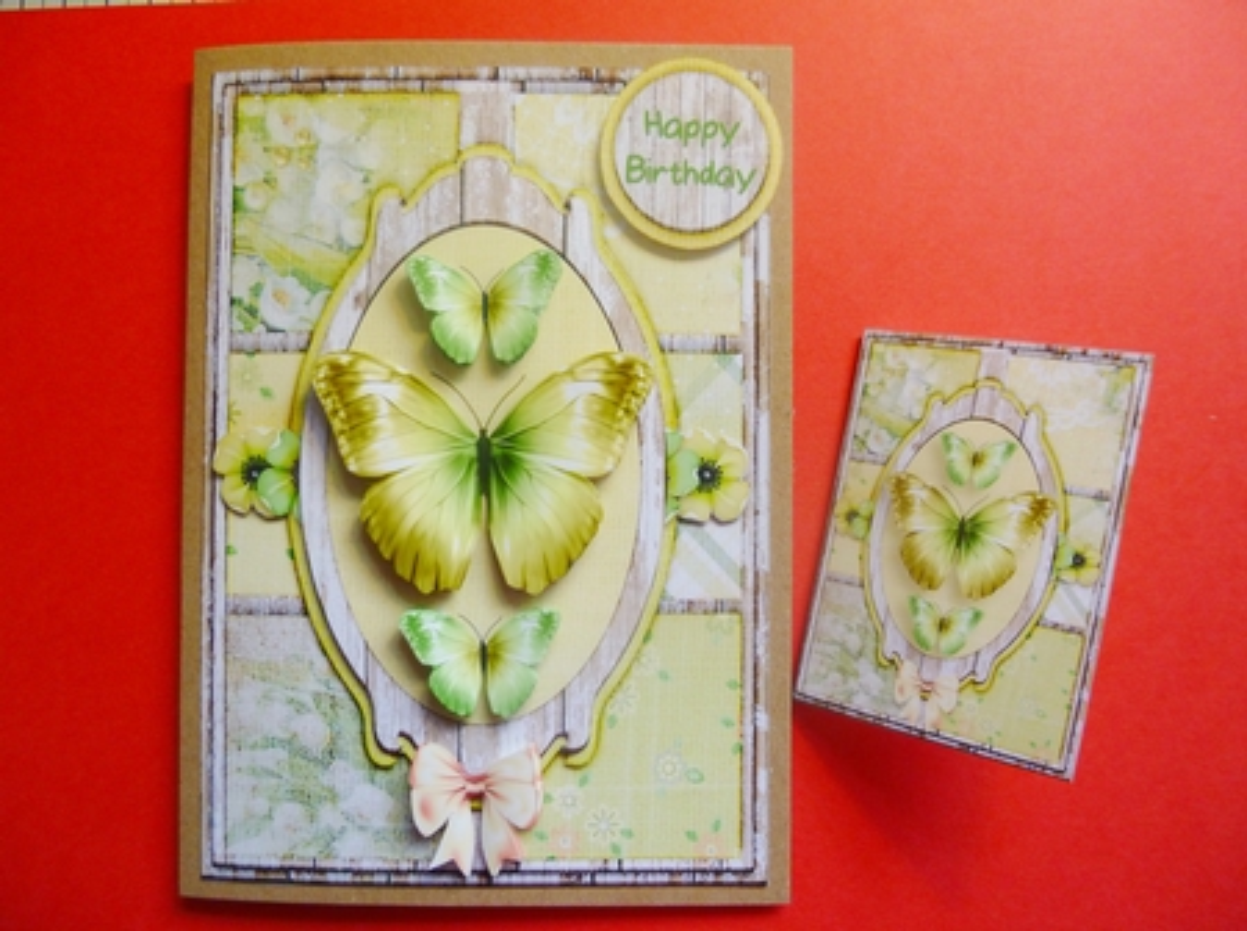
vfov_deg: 54.7
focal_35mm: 25
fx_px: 899
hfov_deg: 69.5
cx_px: 624
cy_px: 466
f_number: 3.1
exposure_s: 1/60
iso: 125
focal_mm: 4.5
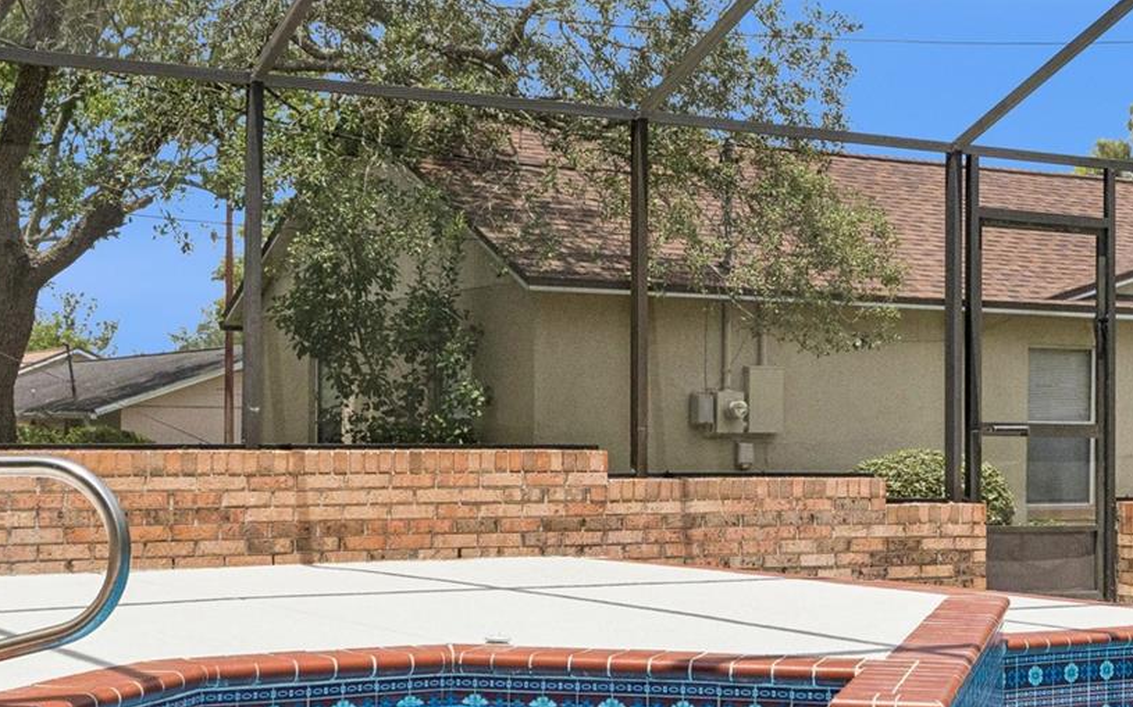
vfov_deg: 21.6
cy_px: 406
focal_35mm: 60
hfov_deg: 33.9
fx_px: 1852
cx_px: 652
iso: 800
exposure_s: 1/1250
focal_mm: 20.4
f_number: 10
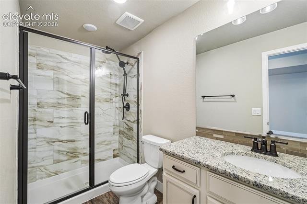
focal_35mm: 15
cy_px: 102
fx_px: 128
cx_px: 154
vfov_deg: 77.3
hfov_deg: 100.4
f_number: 8
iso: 800
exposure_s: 1/8
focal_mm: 10
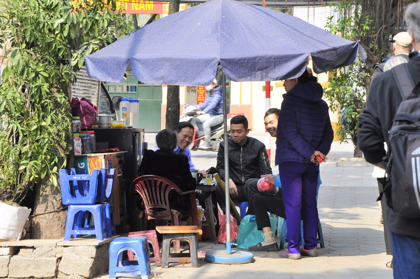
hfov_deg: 19.5
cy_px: 140
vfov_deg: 13.0
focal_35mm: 105
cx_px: 210
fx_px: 1223
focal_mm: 70
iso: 200
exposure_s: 1/100
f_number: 9
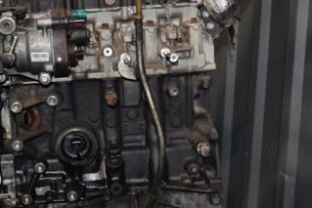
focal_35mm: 62
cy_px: 111
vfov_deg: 21.9
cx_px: 96
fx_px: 538
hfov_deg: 32.0
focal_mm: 22
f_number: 5
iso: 800
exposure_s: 1/60
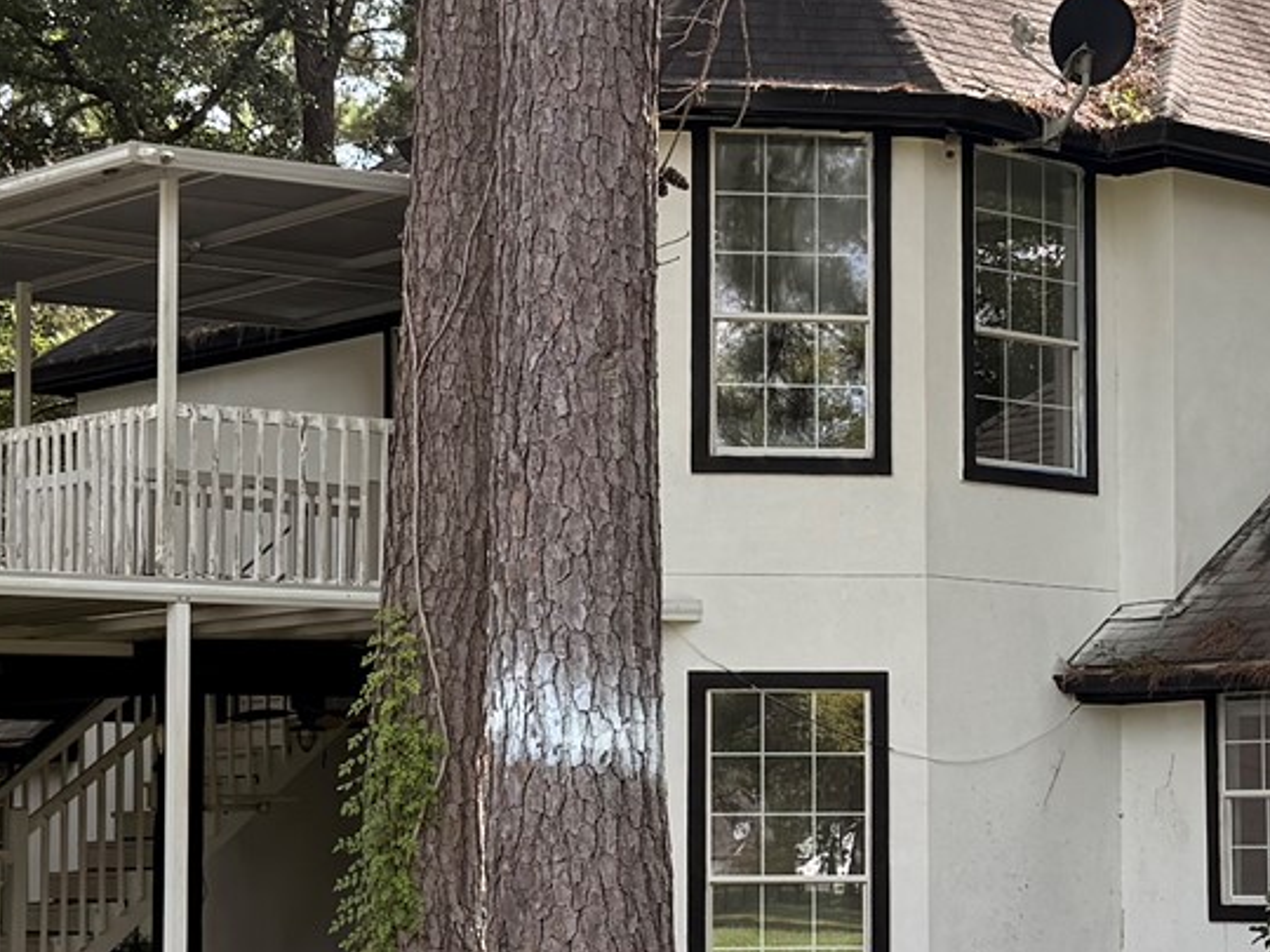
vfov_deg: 16.2
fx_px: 3339
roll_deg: +0.1
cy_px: 618
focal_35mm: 91
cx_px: 952
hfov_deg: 21.4
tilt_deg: +4.0
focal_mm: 6.76
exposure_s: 1/1250
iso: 100
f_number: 1.78
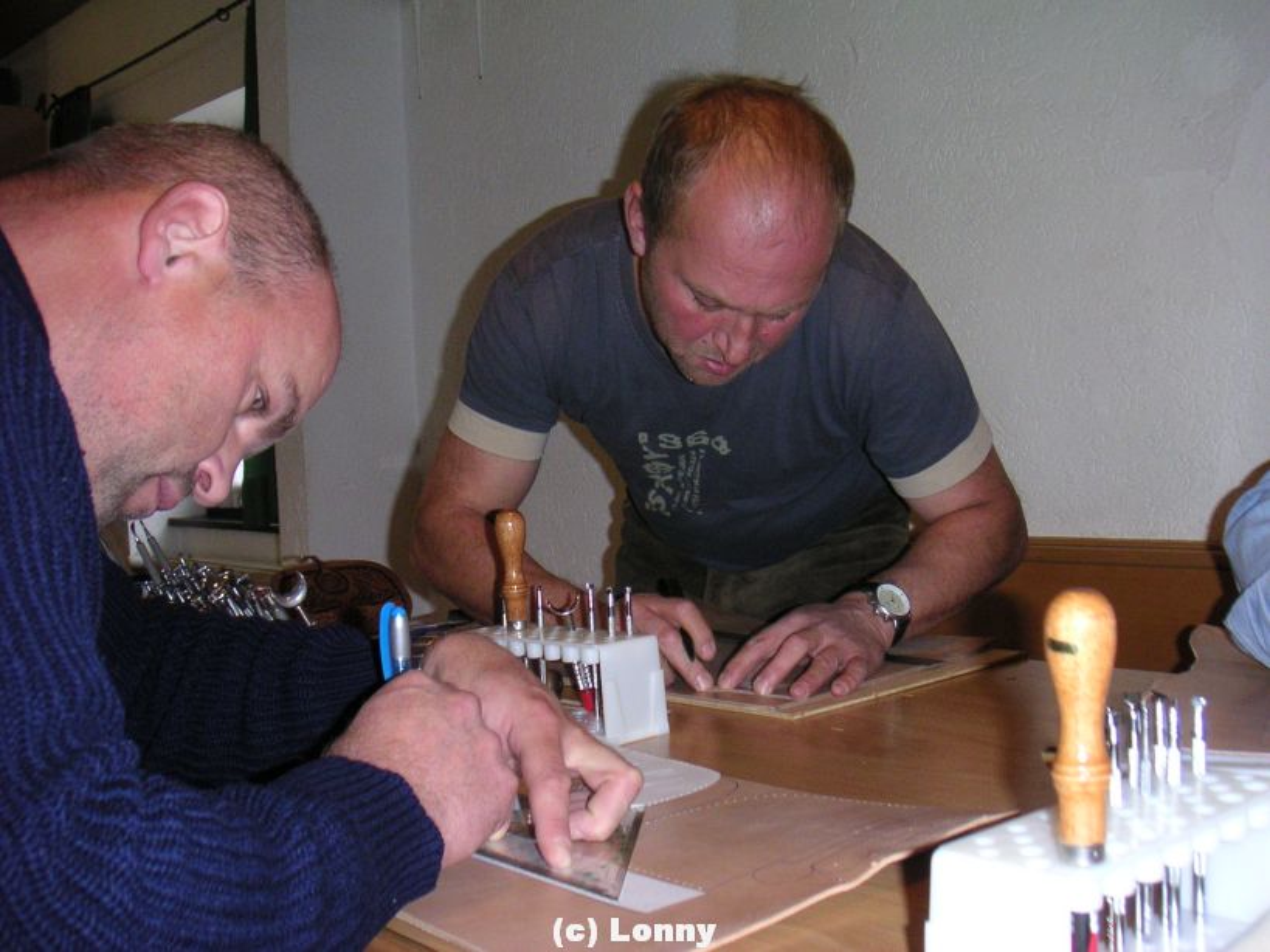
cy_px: 476
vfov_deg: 37.7
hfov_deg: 49.0
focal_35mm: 38
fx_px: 1394
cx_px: 635
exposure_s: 1/45
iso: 160
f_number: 2.8
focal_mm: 6
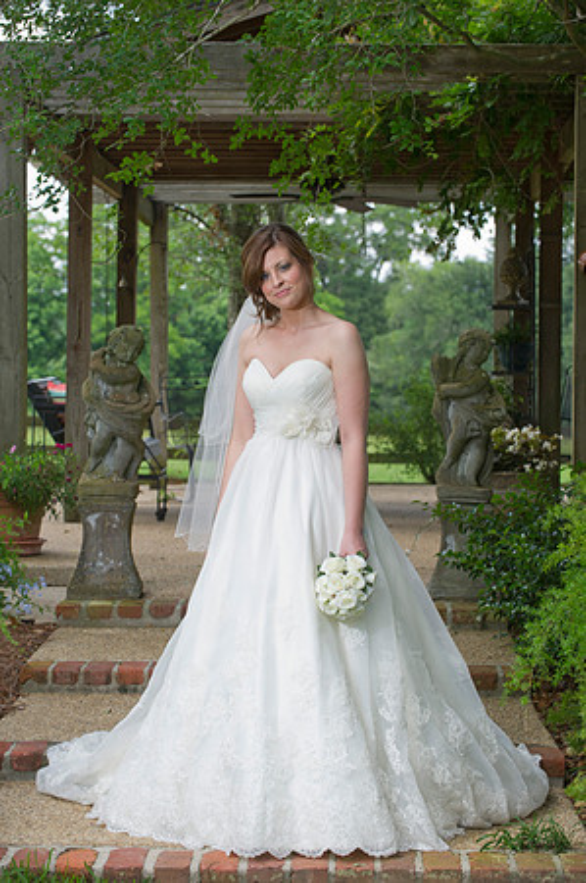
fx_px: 2569
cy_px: 442
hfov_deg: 13.0
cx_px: 293
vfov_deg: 19.5
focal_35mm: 105
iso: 500
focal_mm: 105
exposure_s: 1/200
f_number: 6.3
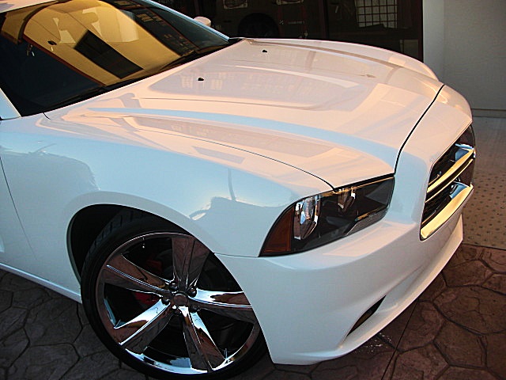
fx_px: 526
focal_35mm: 36
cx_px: 253
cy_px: 190
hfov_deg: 51.4
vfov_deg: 39.7
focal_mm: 6.3
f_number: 2.8
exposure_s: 1/160
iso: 50
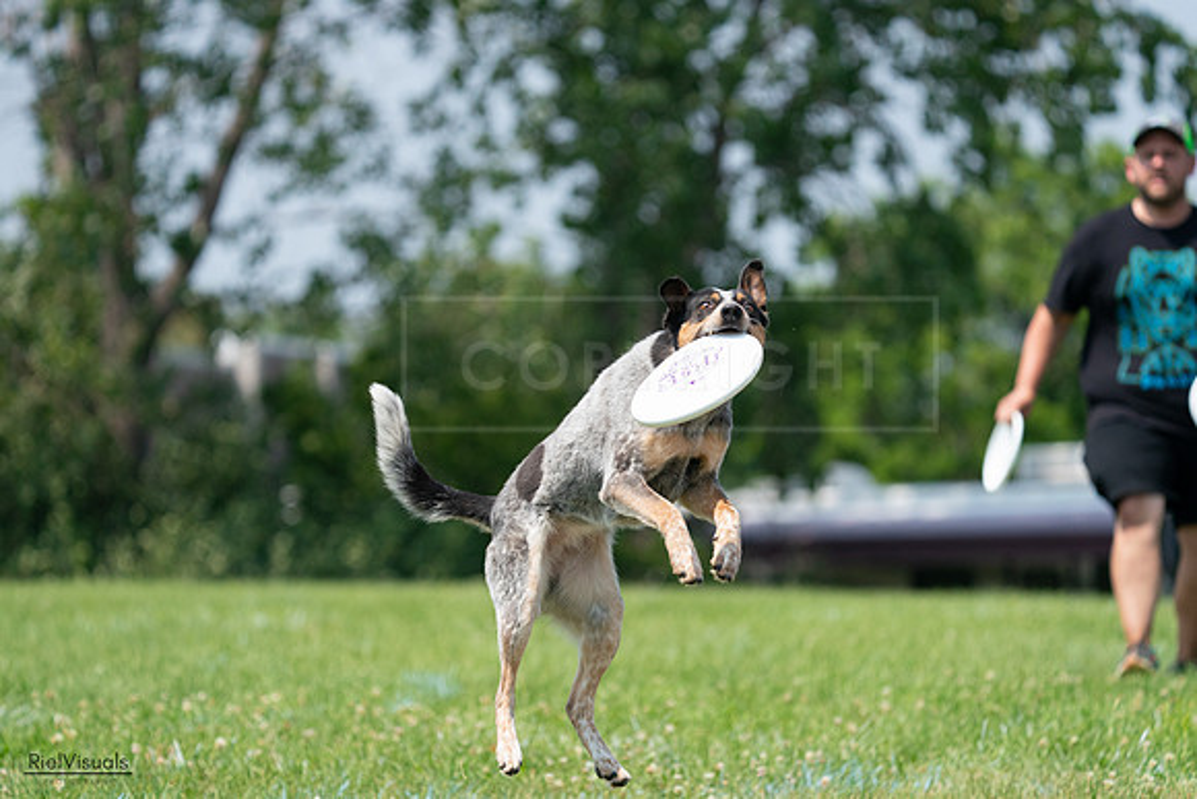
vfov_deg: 5.2
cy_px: 400
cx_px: 598
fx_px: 8846
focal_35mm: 266
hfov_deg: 7.7
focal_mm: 266
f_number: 5.6
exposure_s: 1/4000
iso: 1250
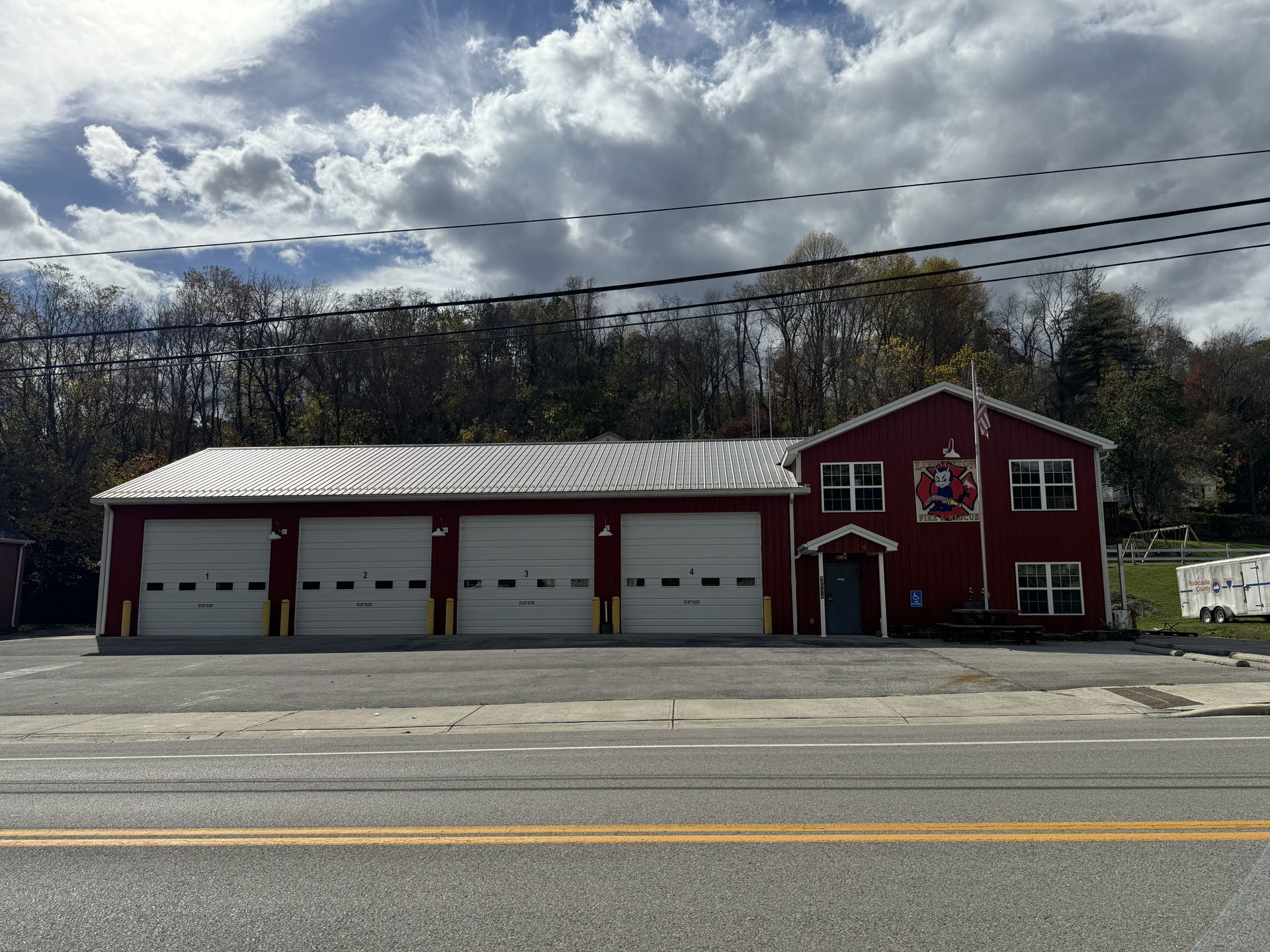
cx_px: 635
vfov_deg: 56.8
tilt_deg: +6.5
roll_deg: -0.8
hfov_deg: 71.6
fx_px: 881
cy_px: 476
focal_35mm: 24
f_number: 1.78
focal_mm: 6.86
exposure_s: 1/10417
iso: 80
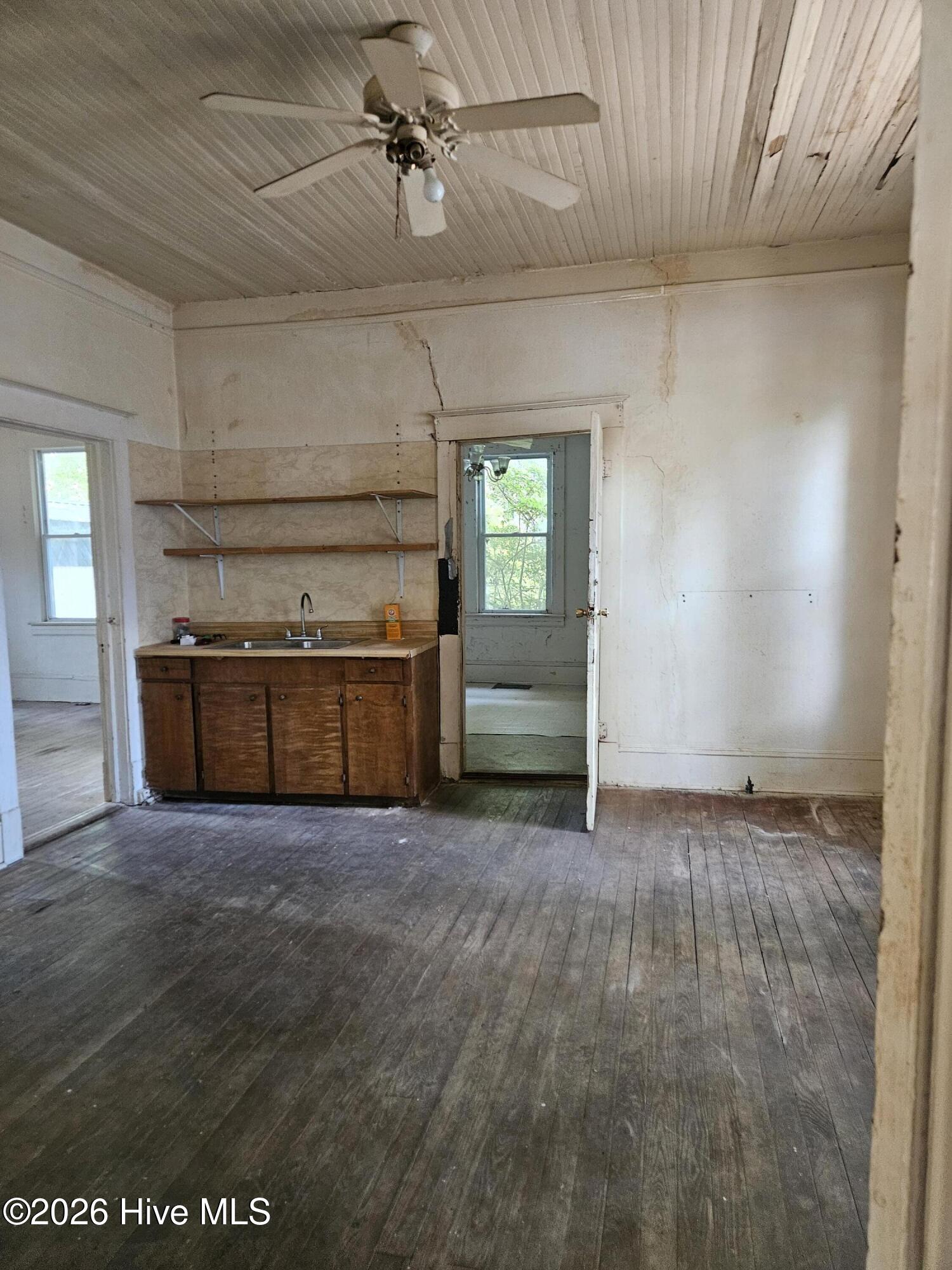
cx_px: 476
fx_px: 843
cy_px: 635
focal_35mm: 23
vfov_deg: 73.9
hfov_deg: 58.9
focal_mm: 5.4
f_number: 1.8
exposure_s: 1/60
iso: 640
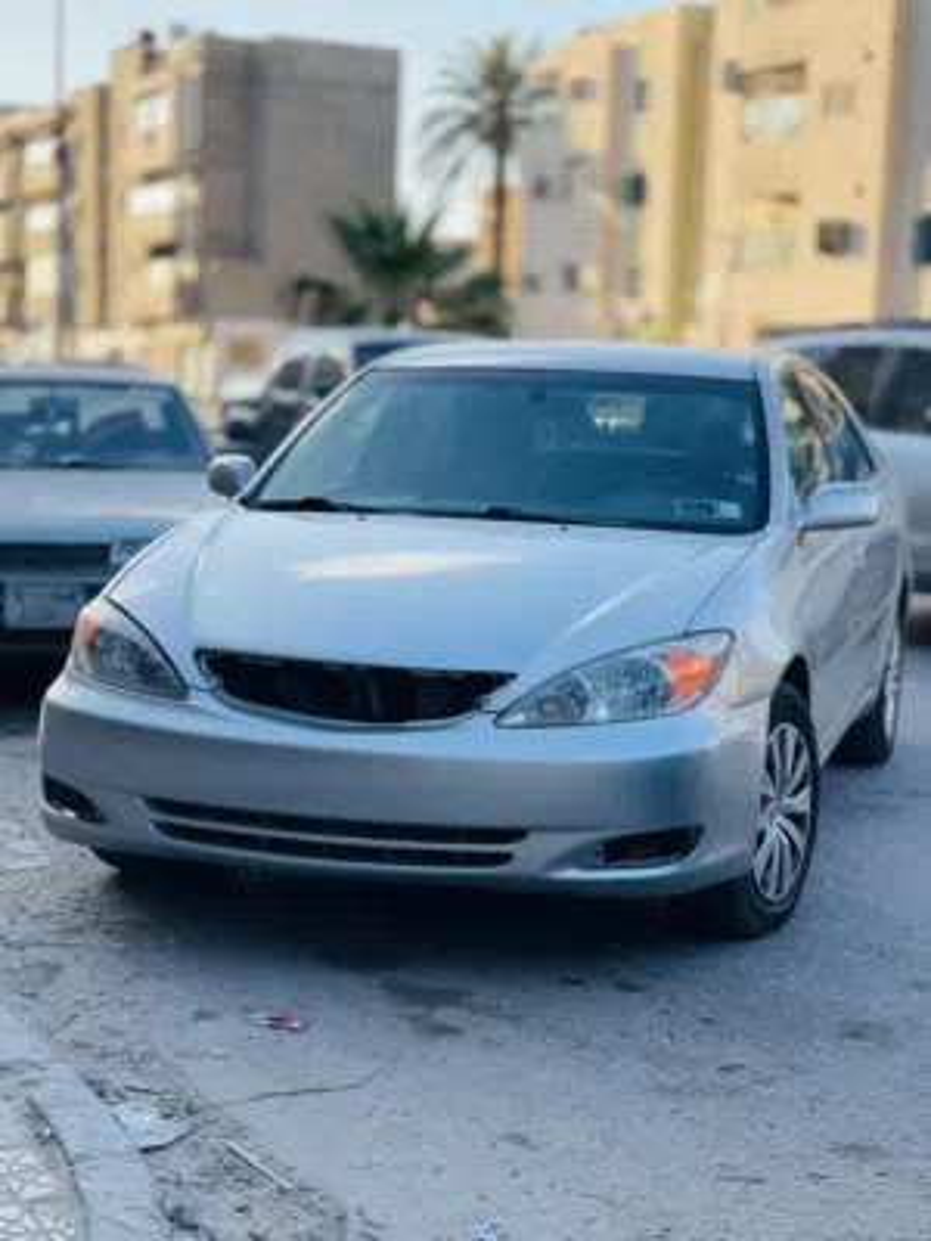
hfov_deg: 22.9
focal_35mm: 64
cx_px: 466
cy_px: 620
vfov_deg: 30.3
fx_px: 2295
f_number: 2.2
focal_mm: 7.5
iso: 25
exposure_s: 1/254
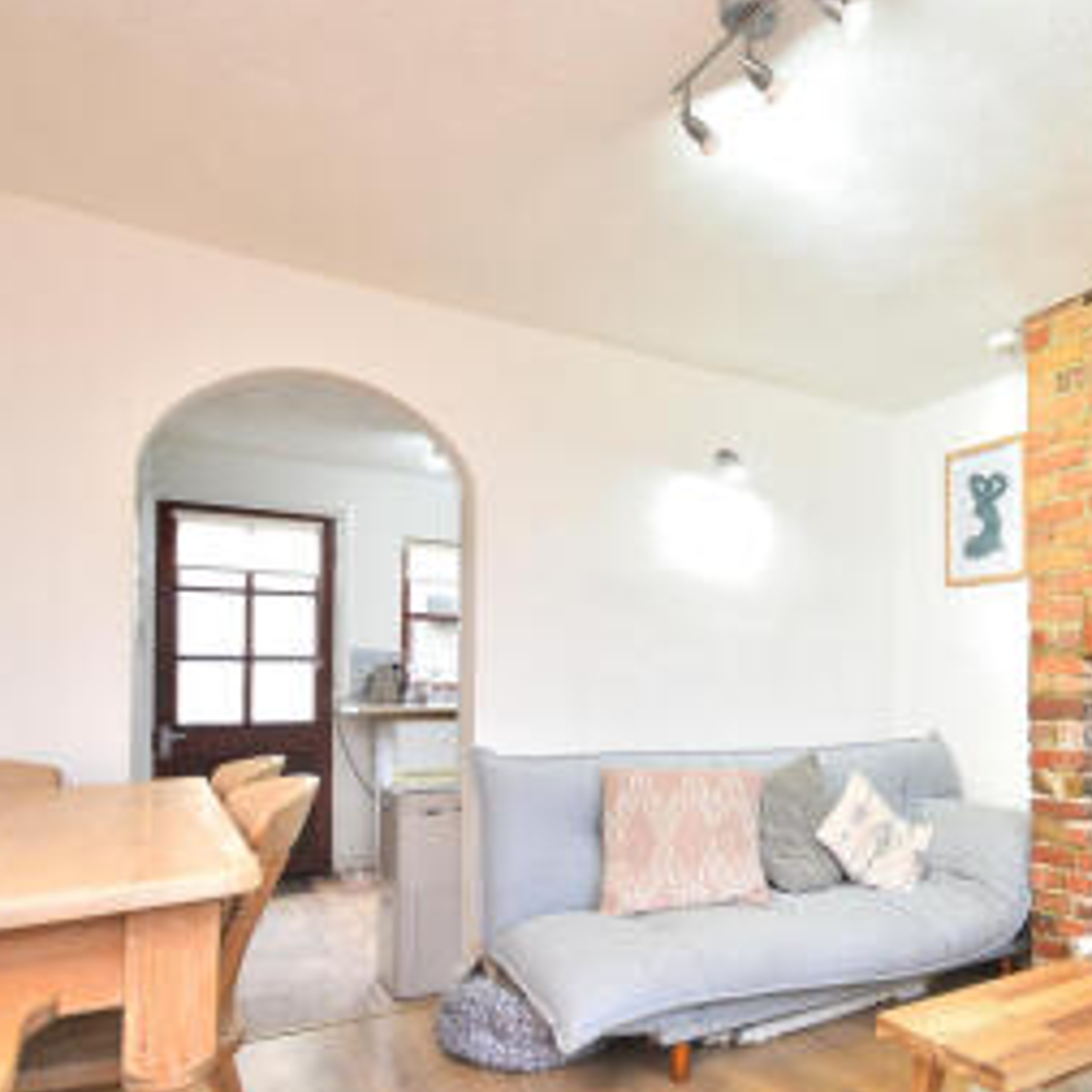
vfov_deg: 64.3
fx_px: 857
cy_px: 667
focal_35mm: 24
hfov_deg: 60.0
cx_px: 868
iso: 100
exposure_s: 1/8
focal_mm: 10
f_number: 4.5
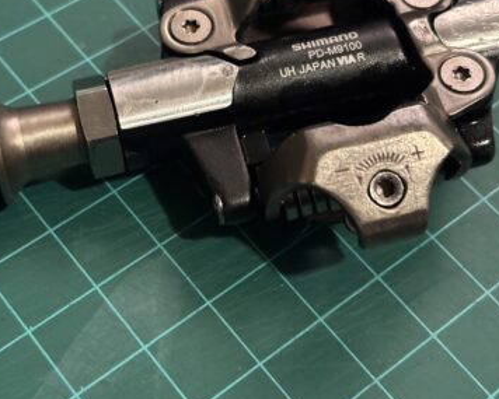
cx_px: 203
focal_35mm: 73
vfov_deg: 20.9
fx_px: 1078
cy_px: 137
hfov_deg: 26.0
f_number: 1.6
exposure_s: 1/20
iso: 400
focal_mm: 5.96
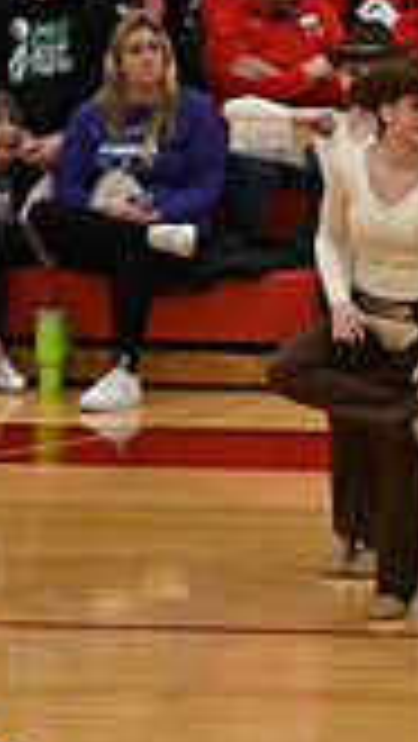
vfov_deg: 5.6
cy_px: 268
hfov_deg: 3.1
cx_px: 1169
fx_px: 7614
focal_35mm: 387
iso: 3200
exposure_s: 1/400
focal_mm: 70
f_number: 4
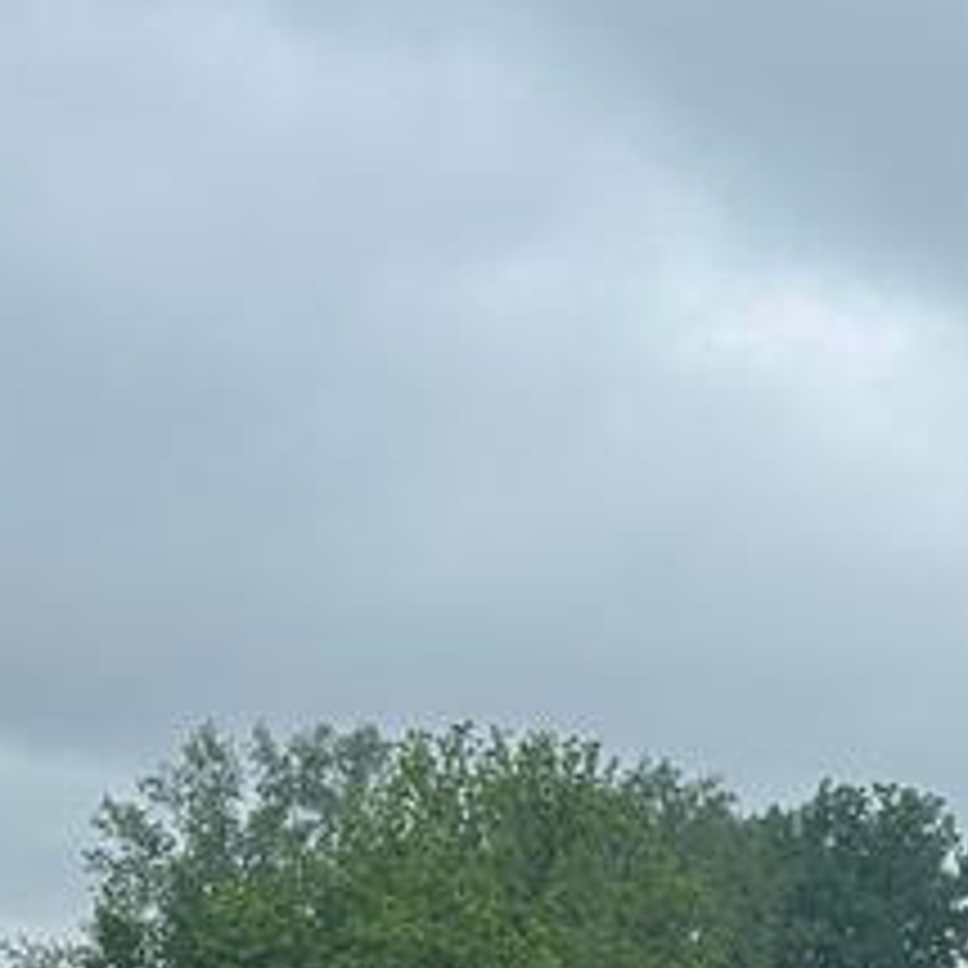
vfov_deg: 16.7
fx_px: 3195
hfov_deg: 14.9
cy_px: 1072
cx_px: 1756
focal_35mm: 101
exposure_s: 1/1144
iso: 80
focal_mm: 6.86
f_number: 1.78
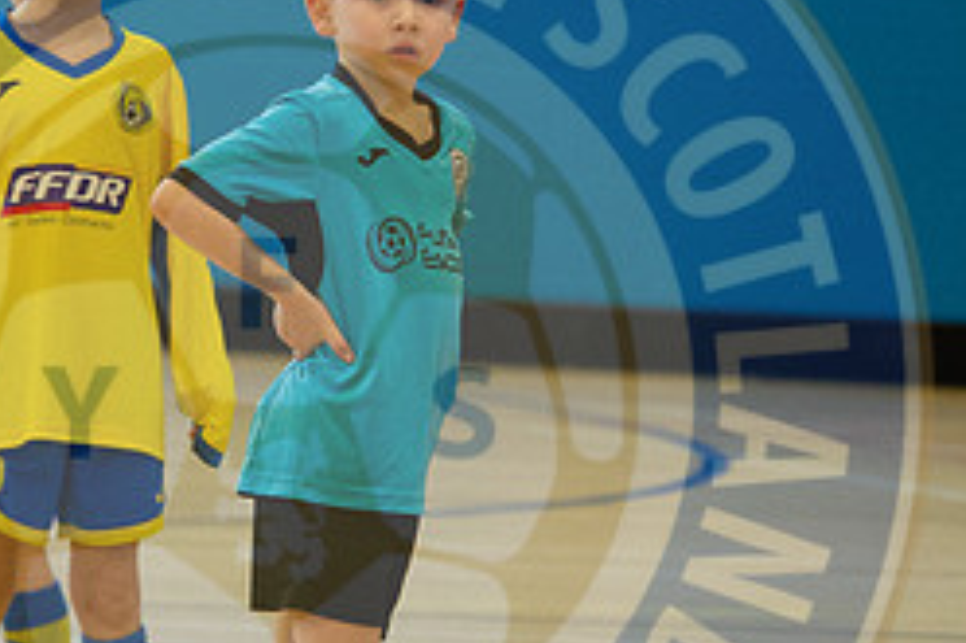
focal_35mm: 605
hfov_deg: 3.4
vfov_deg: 2.3
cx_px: 265
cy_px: 293
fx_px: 16223
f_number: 5.6
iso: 5000
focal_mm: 230
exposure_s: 1/200
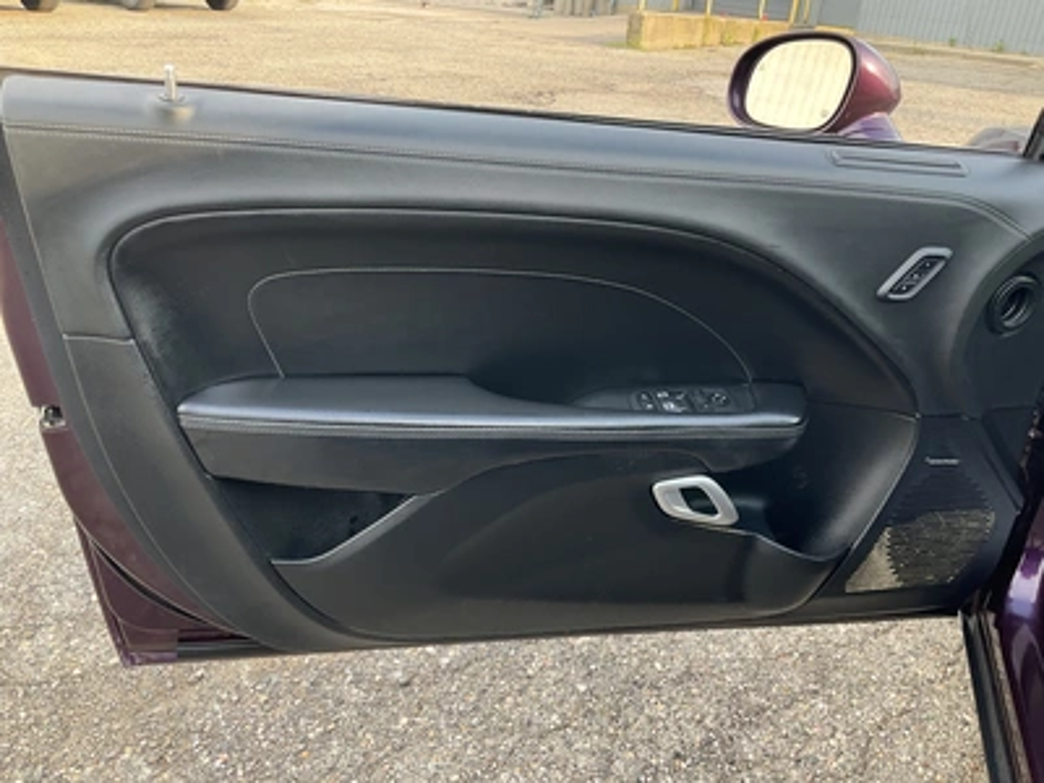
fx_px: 875
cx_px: 522
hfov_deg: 61.7
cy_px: 392
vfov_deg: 48.2
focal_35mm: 29
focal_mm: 3
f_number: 1.8
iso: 32
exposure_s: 1/122
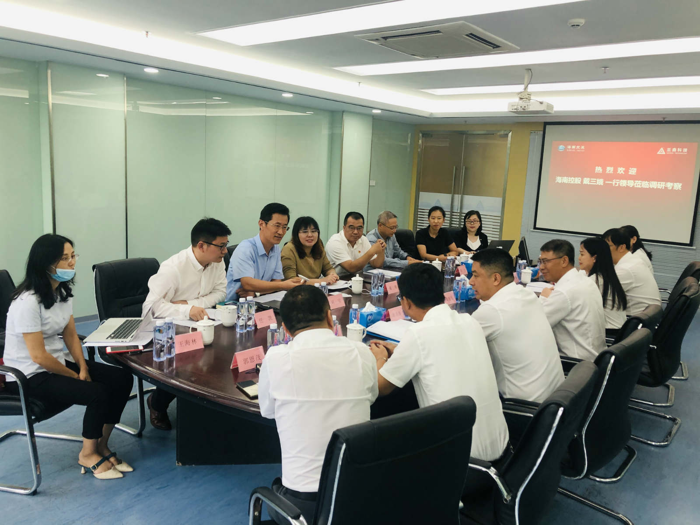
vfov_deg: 49.7
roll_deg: -2.1
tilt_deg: -9.2
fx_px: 566
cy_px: 262
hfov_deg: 63.4
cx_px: 350
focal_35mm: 28
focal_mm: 4
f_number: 1.8
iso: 20
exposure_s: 1/33
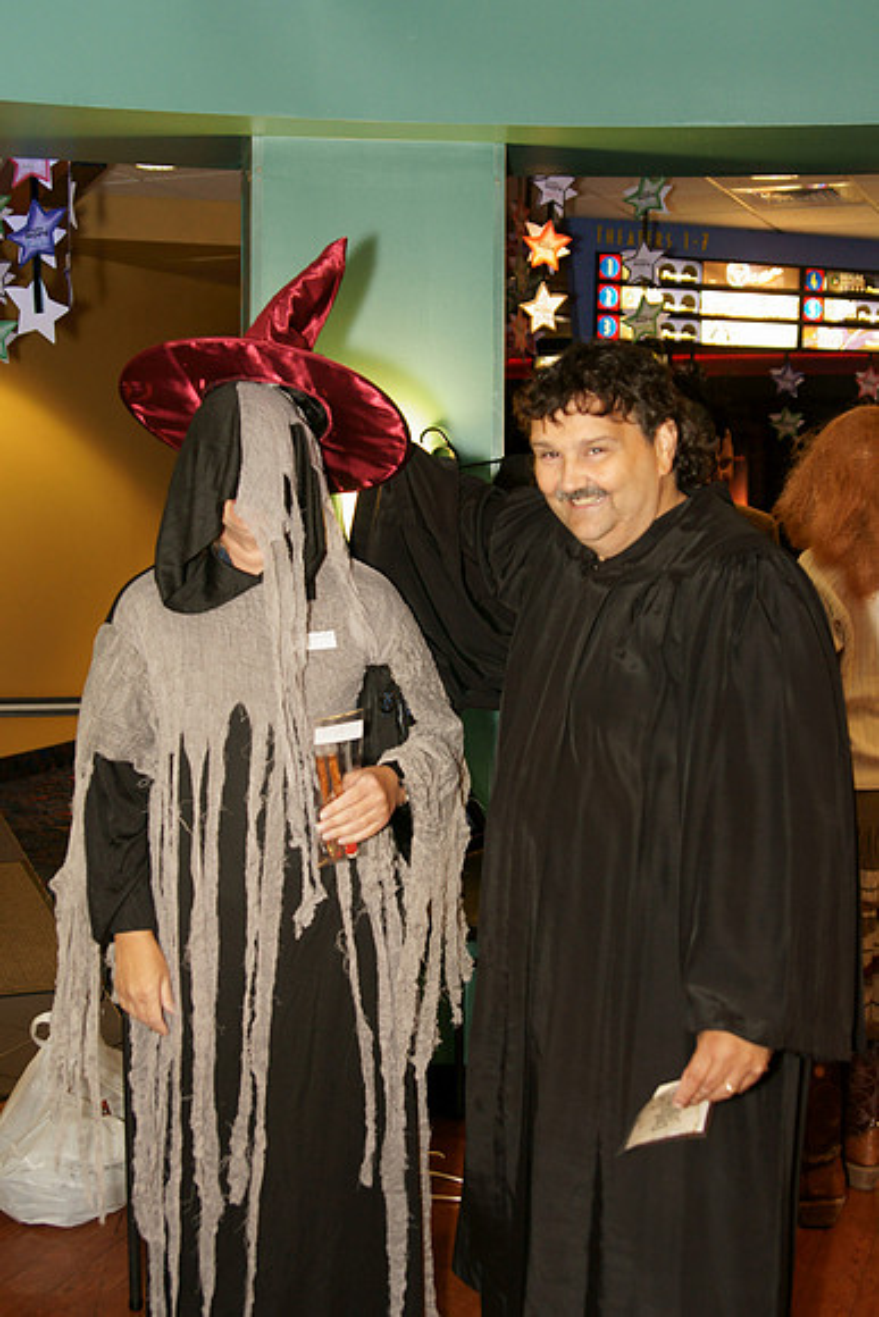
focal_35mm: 42
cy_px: 658
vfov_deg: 46.4
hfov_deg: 31.9
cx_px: 440
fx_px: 1537
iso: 800
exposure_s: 1/60
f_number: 2.8
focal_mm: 28
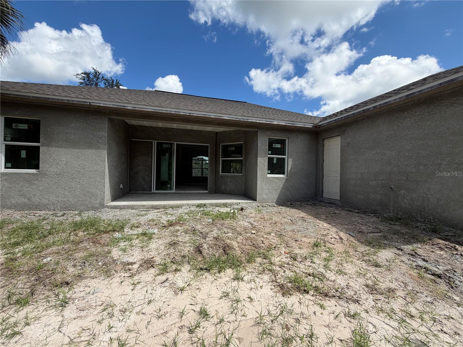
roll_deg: -1.4
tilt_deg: +1.6
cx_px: 232
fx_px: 187
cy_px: 174
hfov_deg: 102.1
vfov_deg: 85.7
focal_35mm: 14
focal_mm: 2.22
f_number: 2.2
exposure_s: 1/779
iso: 20
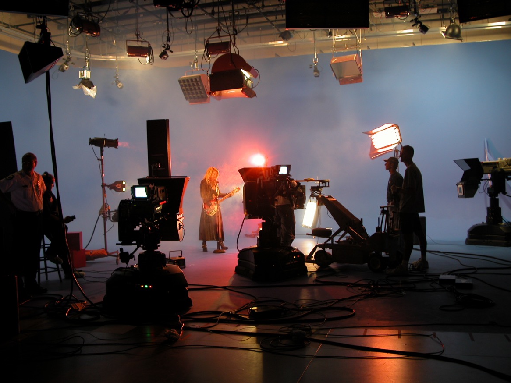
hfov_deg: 52.6
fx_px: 517
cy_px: 186
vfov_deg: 40.7
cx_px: 258
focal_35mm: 35
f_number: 2.8
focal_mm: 8.9
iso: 100
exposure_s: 1/12.5
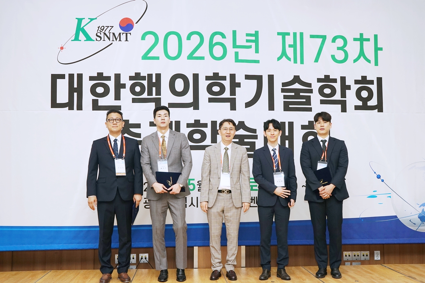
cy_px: 142
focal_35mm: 40
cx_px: 212
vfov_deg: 33.4
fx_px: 472
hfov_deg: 48.5
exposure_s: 1/125
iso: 400
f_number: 6.3
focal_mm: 40
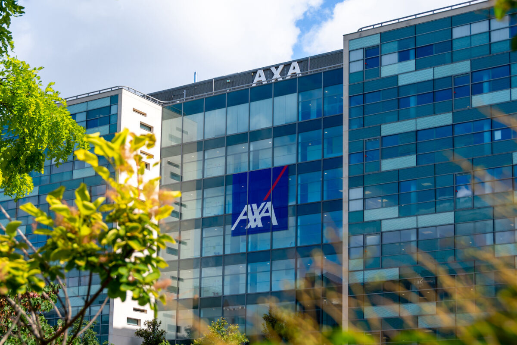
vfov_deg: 22.6
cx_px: 258
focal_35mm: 60
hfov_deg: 33.4
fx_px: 862
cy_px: 172
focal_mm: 40
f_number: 7.1
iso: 100
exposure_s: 1/500
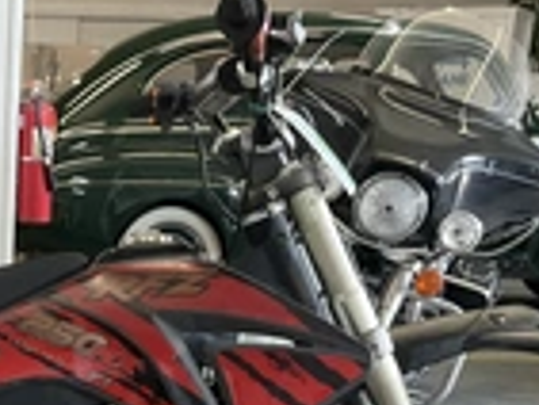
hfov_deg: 22.9
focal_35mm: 82
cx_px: 11
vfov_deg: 17.2
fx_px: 1278
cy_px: 485
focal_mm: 3
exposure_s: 1/60
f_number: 1.8
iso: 200
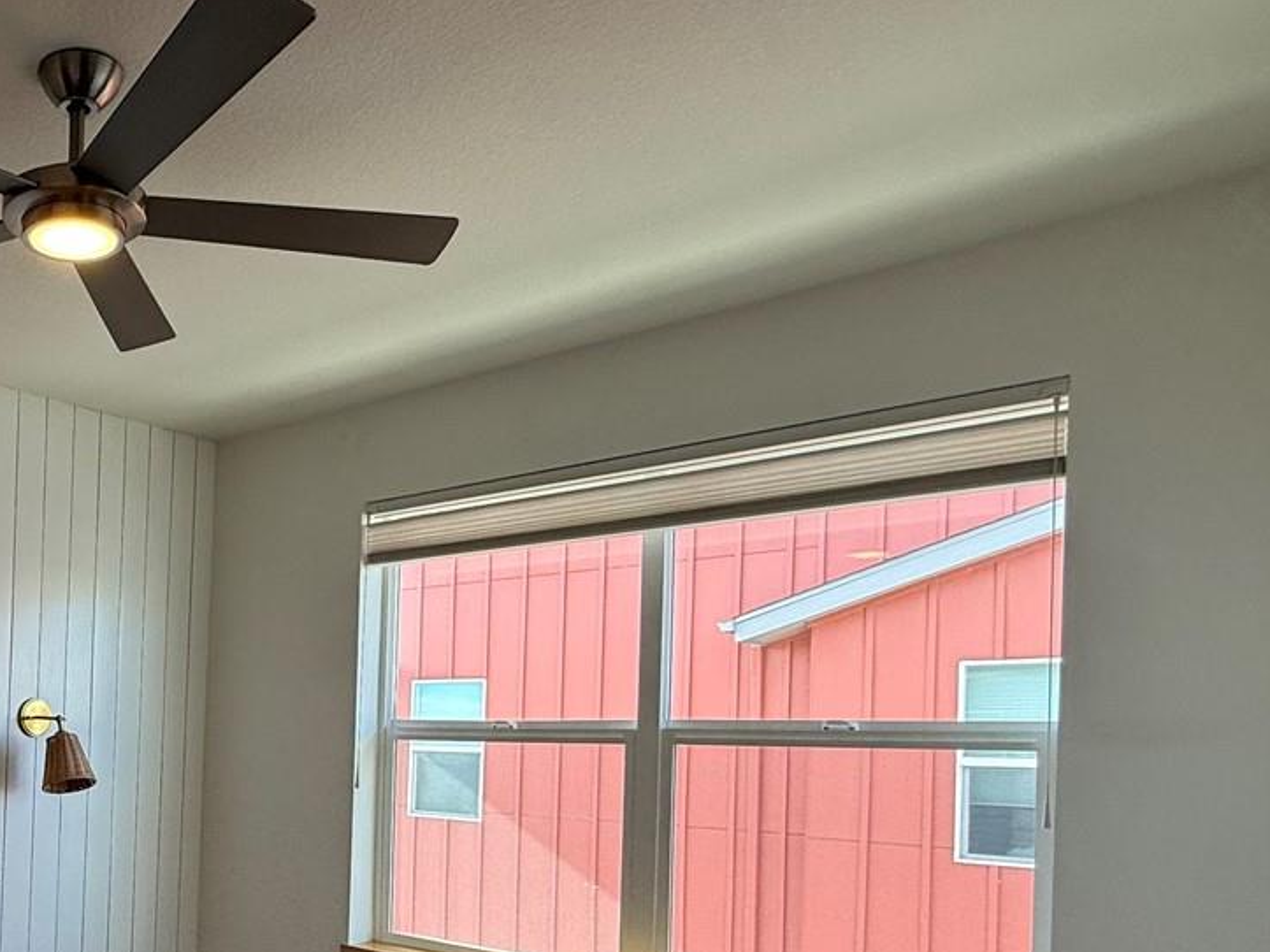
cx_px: 79
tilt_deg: +0.8
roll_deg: -2.8
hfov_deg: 50.3
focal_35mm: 31
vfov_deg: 43.6
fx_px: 1137
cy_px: 739
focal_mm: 2.22
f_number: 2.2
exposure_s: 1/99
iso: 50
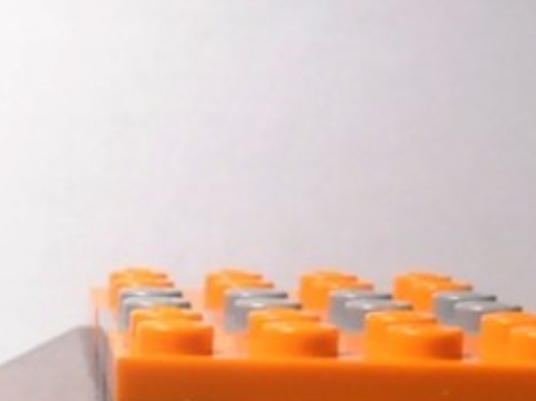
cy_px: 658
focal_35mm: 135
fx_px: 2089
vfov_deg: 10.5
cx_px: 115
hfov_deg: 14.5
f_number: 3.9
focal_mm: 6.61
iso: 80
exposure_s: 1/60
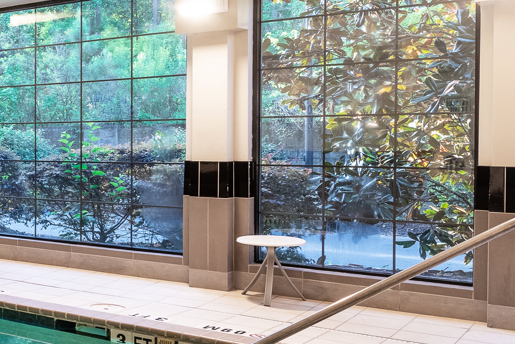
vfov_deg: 25.1
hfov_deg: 28.6
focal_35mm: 54
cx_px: -190
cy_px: 157
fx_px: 772
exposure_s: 1/6
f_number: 8
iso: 400
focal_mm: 14
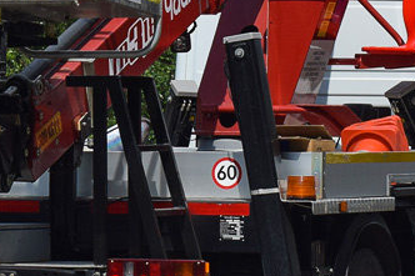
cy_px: 44
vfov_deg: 6.0
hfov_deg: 9.0
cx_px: 211
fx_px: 2627
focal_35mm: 228
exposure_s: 1/1250
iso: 200
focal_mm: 42
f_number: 7.1
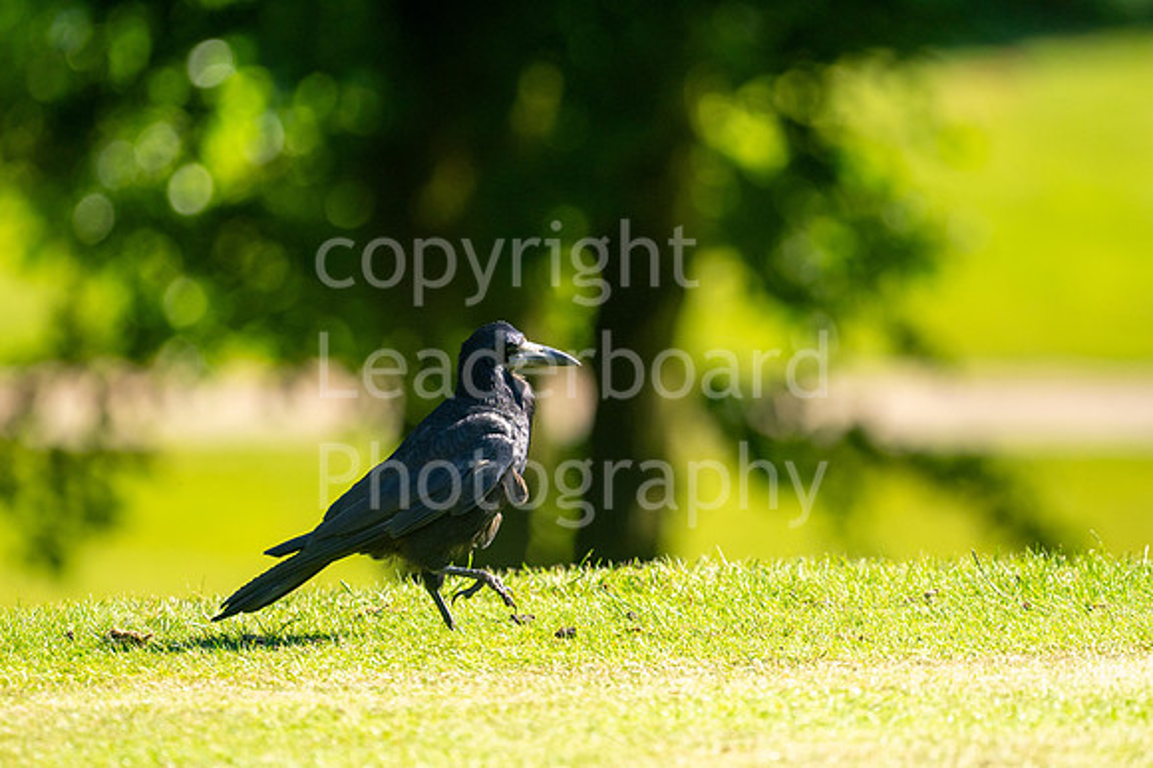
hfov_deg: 4.6
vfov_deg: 3.1
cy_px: 384
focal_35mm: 450
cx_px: 576
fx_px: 14404
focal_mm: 300
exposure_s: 1/1000
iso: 250
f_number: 4.5
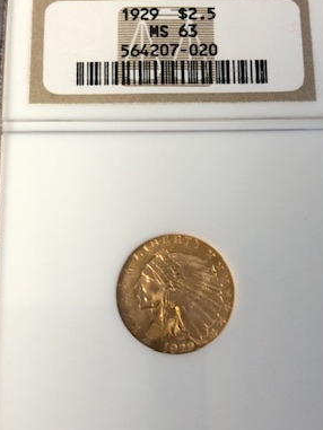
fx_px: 584
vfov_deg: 40.4
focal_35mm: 47
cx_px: 176
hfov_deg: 30.9
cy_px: 211
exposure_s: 1/15
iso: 40
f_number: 1.8
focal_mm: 4
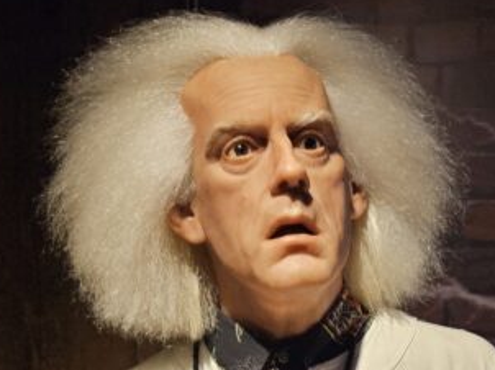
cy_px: 580
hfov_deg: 24.6
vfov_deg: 16.8
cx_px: 395
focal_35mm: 78
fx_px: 1114
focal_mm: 5.4
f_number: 1.8
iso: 500
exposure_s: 1/120
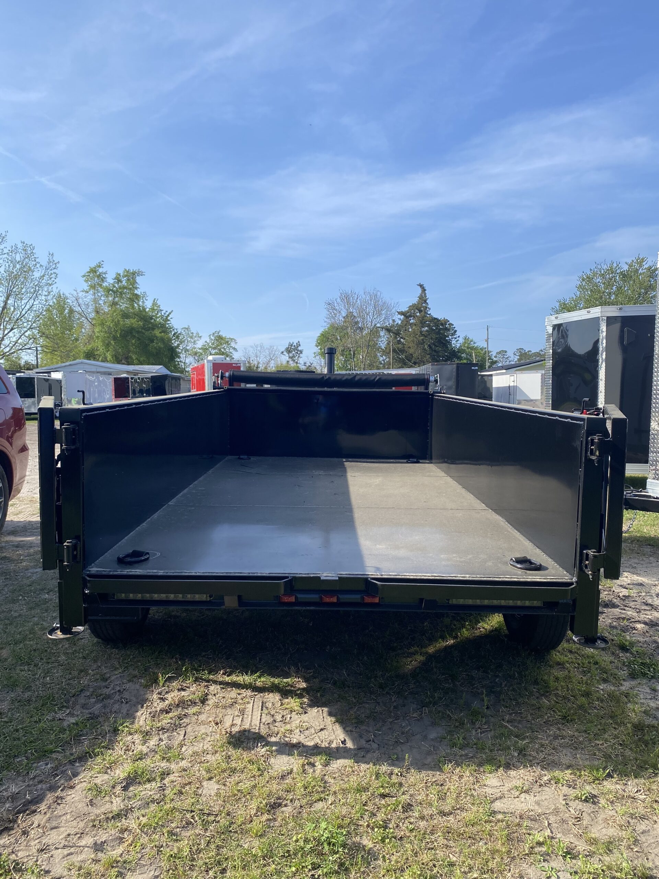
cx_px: 330
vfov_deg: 67.3
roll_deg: +0.4
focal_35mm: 26
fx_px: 660
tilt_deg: -2.8
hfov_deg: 53.1
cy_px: 440
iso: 32
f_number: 1.8
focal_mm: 4.25
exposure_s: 1/1866
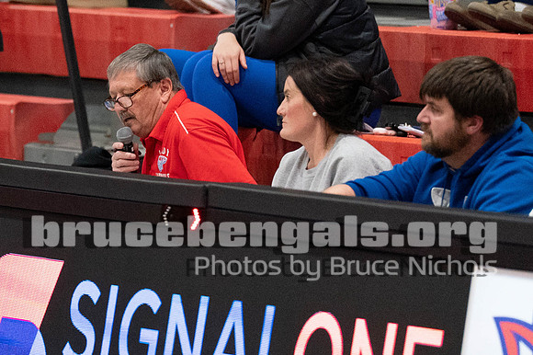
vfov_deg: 2.6
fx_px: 7677
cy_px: 142
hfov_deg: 4.0
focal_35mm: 519
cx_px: 145
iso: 5000
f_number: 2.8
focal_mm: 200
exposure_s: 1/1000
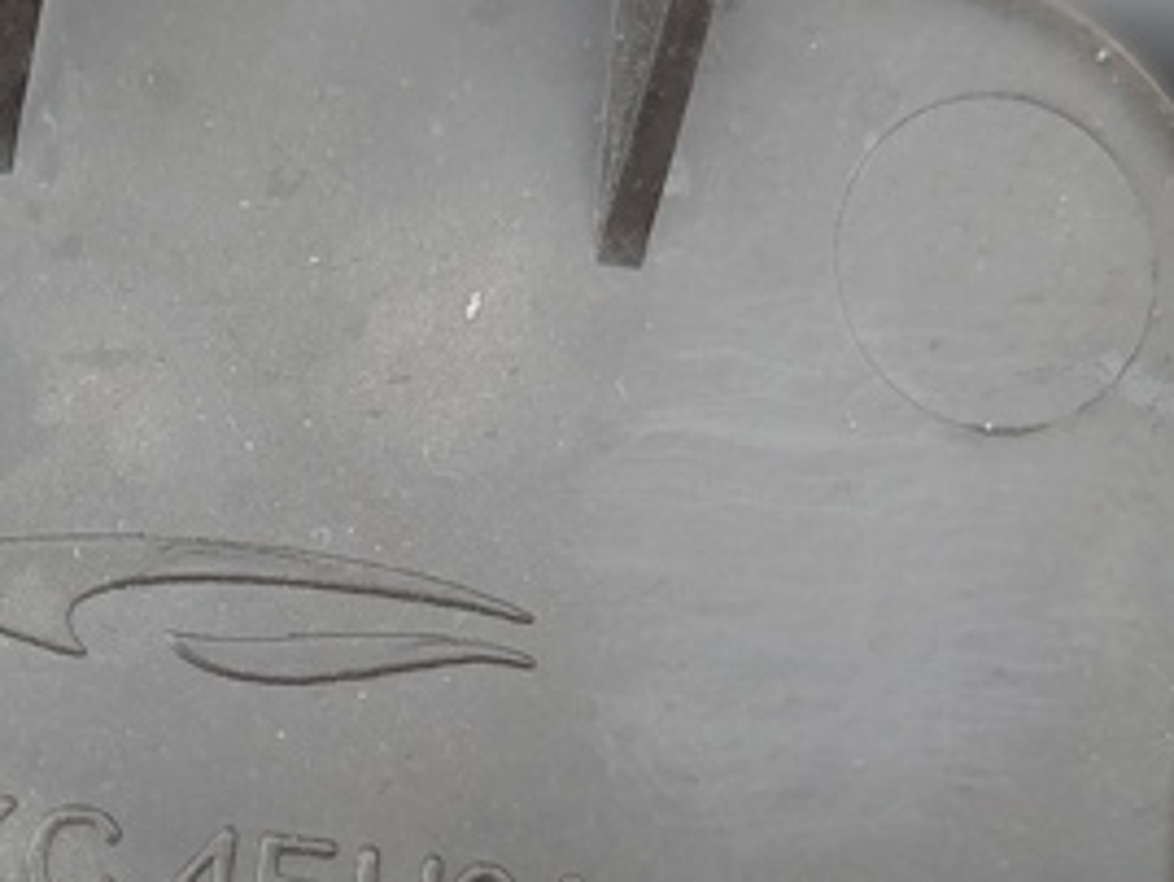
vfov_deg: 13.0
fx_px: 3868
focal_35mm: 114
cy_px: 655
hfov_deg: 17.2
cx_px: 275
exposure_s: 1/100
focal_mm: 5.31
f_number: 1.7
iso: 100
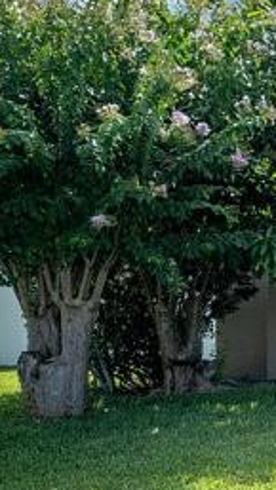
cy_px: 301
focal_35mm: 65
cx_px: 841
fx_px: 846
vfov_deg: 32.2
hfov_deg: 11.1
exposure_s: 1/160
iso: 100
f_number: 10
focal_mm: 16
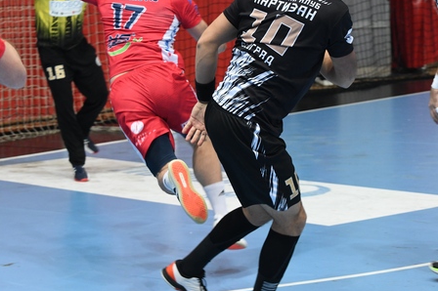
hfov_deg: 16.3
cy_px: 62
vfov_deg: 10.9
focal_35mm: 125
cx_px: 100
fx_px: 1520
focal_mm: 70
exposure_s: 1/250
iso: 2500
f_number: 6.3
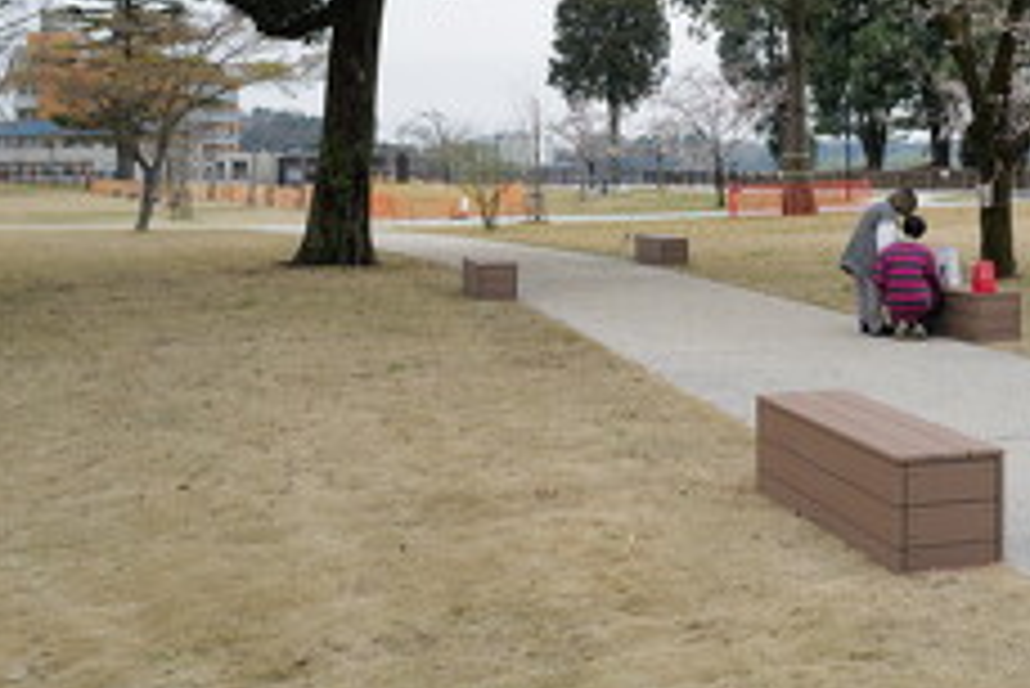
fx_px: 1403
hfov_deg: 39.2
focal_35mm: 49
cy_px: 124
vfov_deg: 27.0
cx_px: 783
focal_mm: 28
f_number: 3.5
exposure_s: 1/80
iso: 100
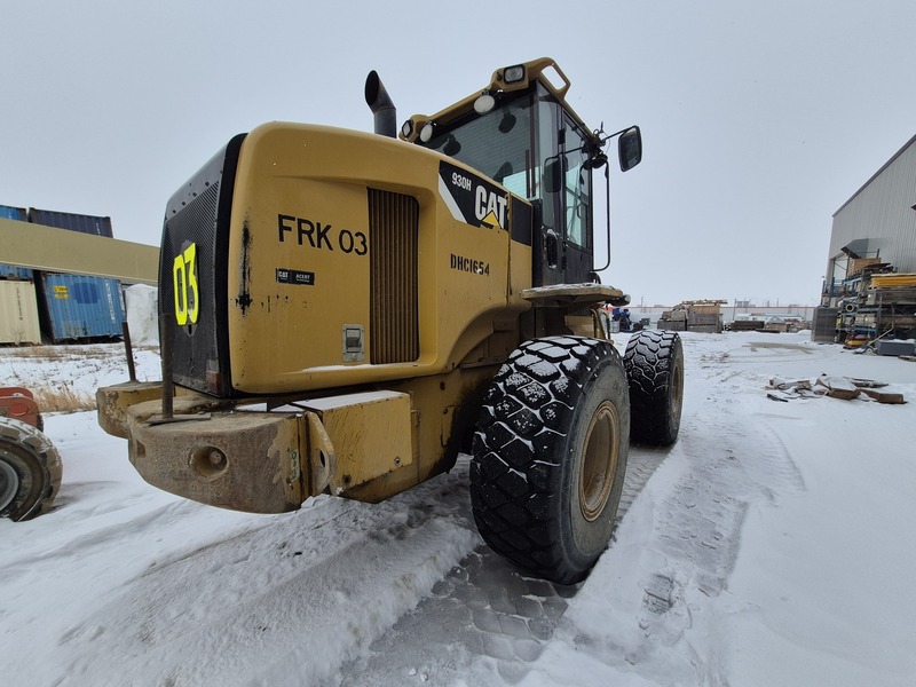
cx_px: 458
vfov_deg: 89.9
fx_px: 344
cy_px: 344
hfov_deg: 106.2
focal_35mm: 13
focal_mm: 1.74
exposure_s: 1/1516
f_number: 2.2
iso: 50
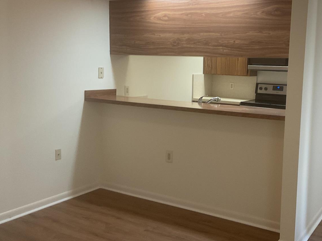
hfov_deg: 45.2
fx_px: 381
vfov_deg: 35.1
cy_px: 106
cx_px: 212
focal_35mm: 41
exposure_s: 1/60
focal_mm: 3
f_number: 1.8
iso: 80
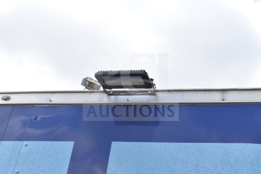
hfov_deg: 33.4
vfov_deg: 22.6
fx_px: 435
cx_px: 130
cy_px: 87
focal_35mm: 60
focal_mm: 40
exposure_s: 1/250
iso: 200
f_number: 8
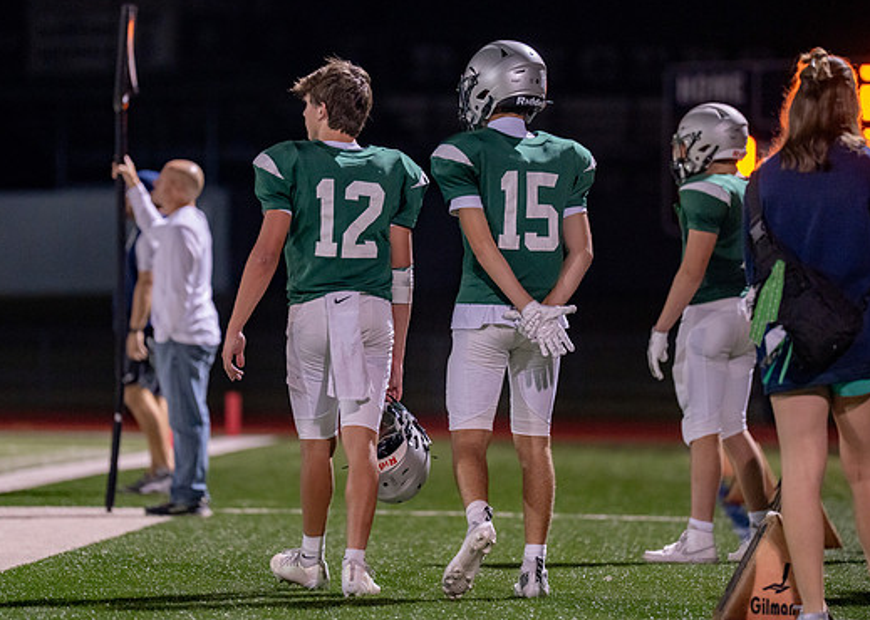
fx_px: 6840
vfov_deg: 5.2
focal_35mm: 277
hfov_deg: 7.3
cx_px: 407
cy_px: 267
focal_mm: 200
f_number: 2.8
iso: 2500
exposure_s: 1/250
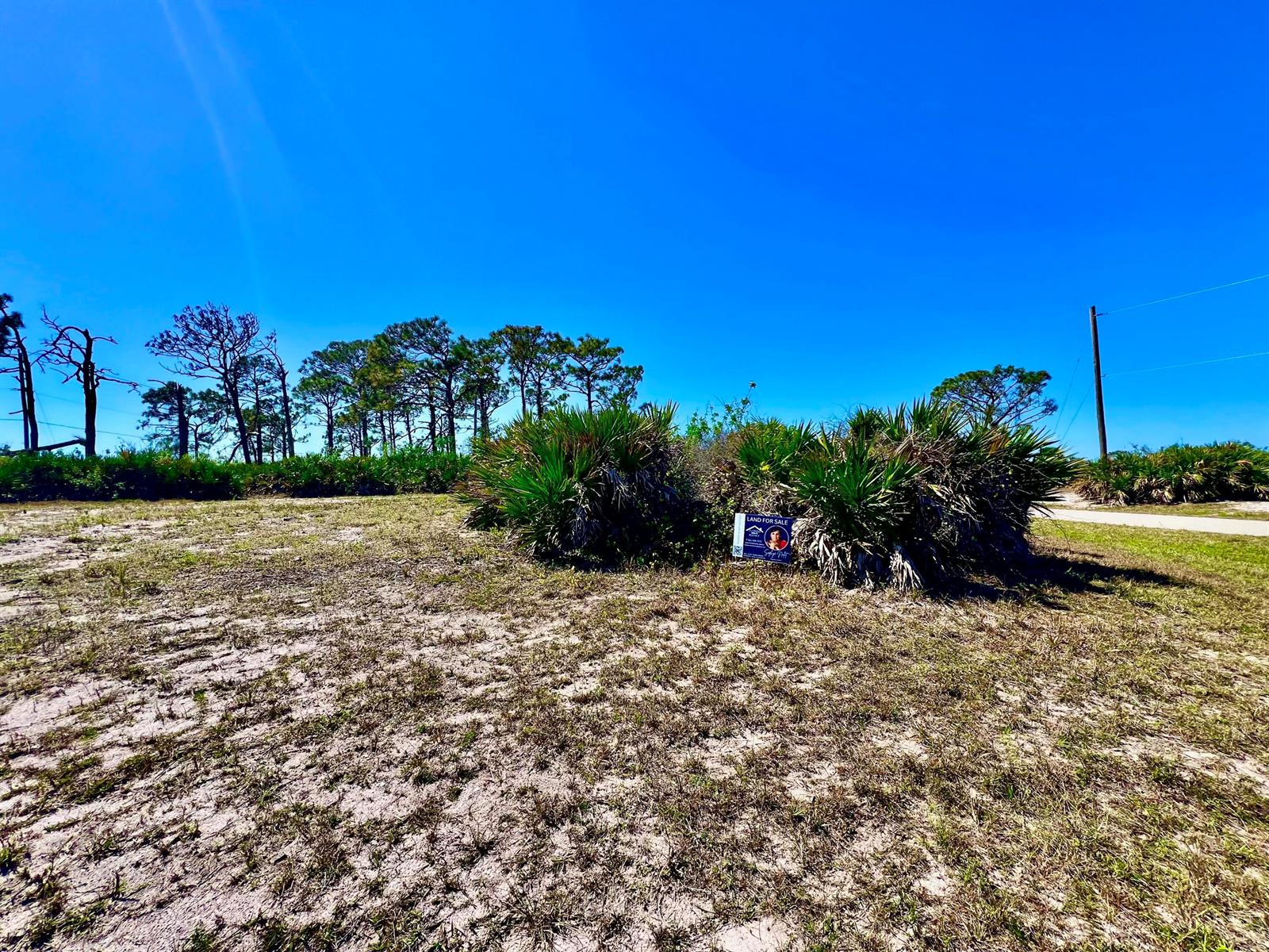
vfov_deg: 89.9
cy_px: 476
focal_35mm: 13
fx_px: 477
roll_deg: +0.3
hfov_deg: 106.2
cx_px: 634
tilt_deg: +0.1
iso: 32
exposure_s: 1/1193
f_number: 1.8
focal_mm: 1.57
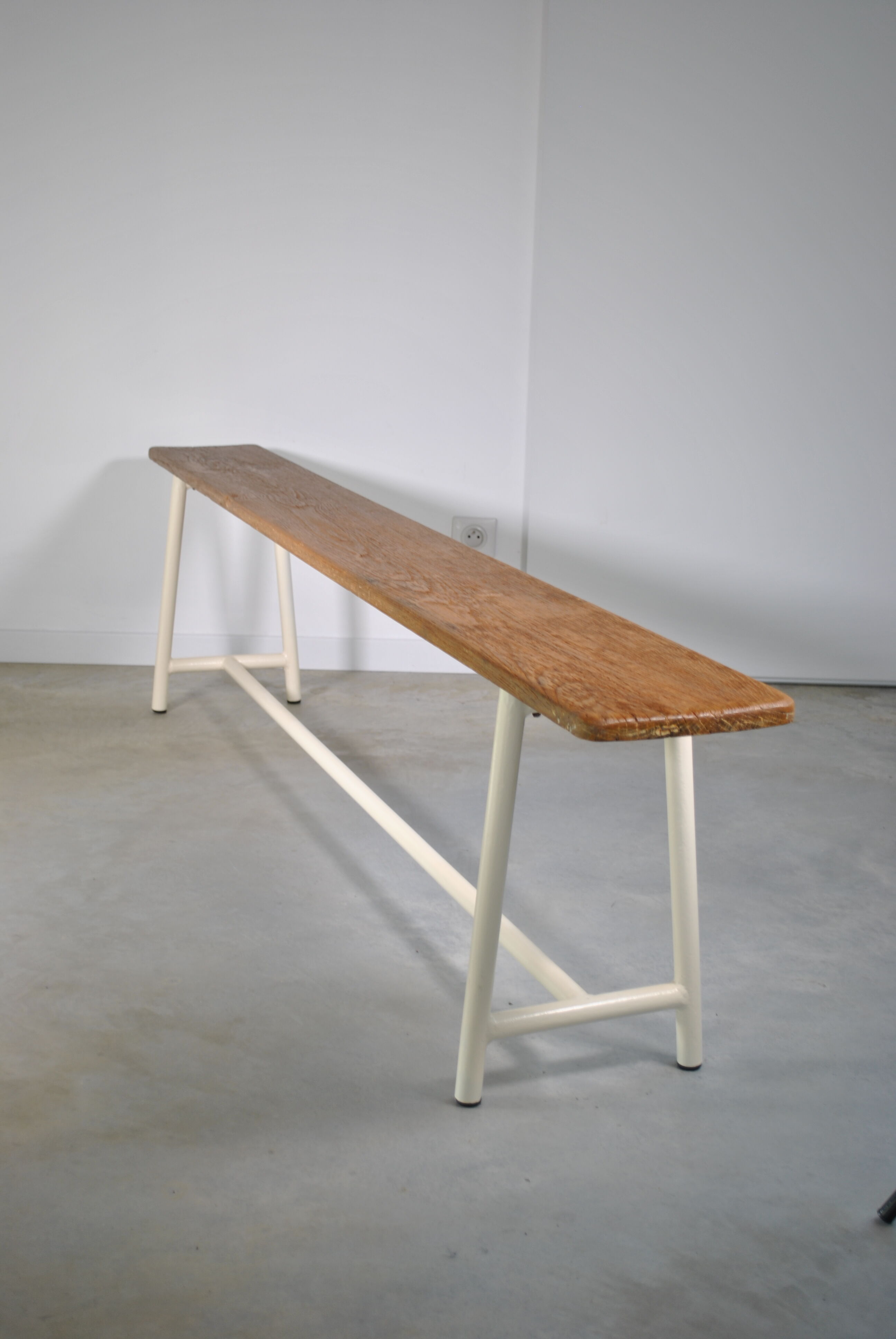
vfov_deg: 43.6
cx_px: 448
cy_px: 670
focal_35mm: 45
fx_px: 1675
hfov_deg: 29.9
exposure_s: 1/20
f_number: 4.5
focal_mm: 30
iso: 100
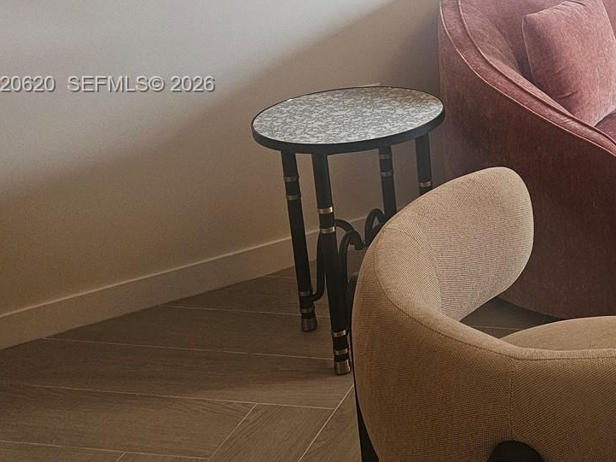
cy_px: 85
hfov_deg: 33.9
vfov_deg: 27.9
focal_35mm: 51
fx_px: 907
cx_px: 631
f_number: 1.7
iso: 500
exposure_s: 1/120
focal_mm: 6.3
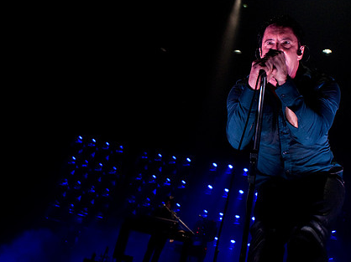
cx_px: 170
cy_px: 115
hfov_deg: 46.8
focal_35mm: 40
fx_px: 405
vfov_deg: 35.9
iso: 1000
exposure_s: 1/200
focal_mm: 20
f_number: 3.2
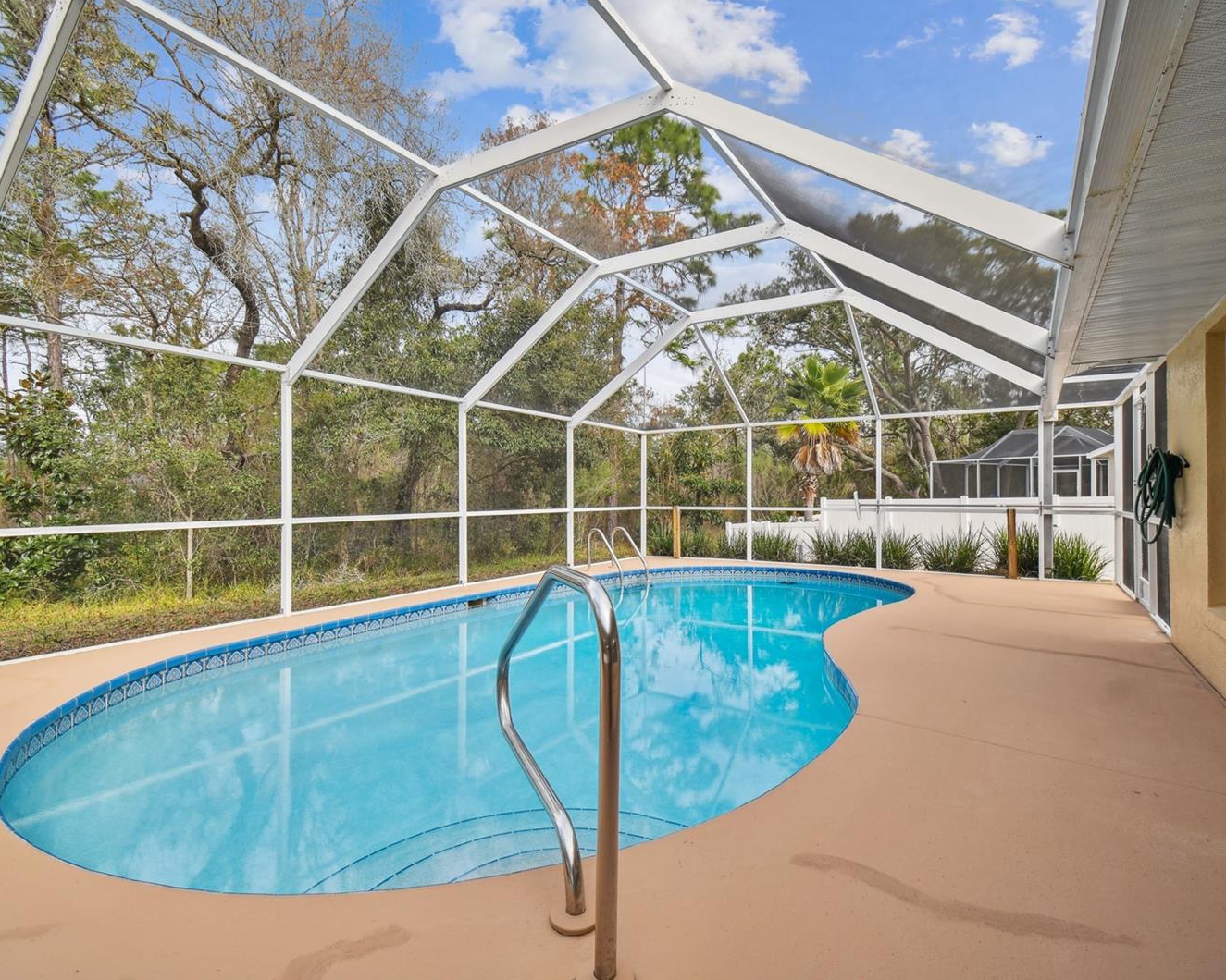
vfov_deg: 77.0
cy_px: 491
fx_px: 617
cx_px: 617
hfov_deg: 89.6
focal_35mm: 17
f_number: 7.1
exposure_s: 1/80
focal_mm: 10
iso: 100
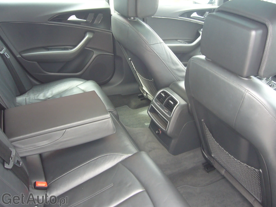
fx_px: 255
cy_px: 90
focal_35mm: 32
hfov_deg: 56.8
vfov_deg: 44.1
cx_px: 144
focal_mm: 4.6
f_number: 2.8
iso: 100
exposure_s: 1/20
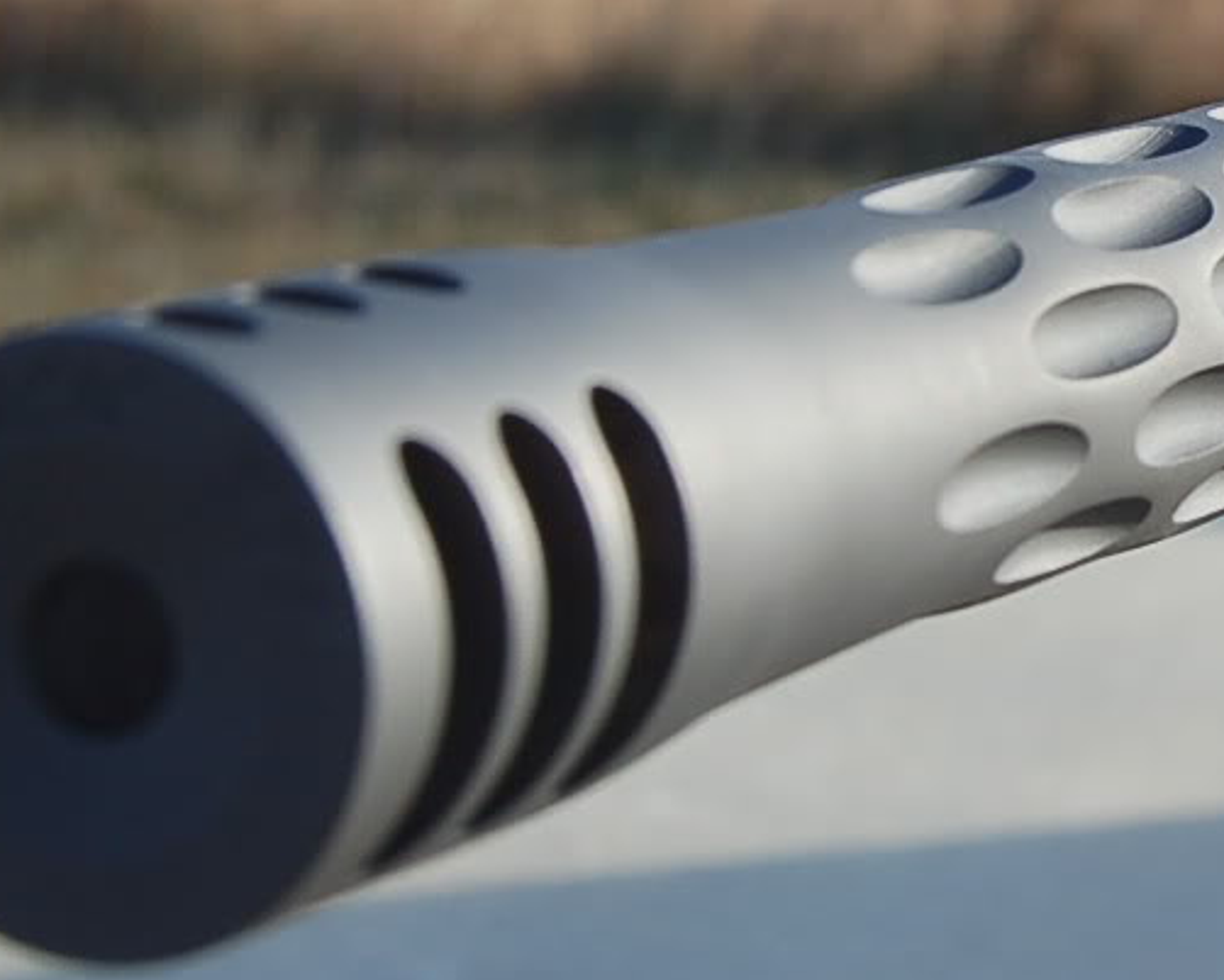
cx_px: 1334
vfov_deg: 9.6
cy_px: 239
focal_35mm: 160
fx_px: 5798
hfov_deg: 11.9
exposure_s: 1/200
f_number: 7.1
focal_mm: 38
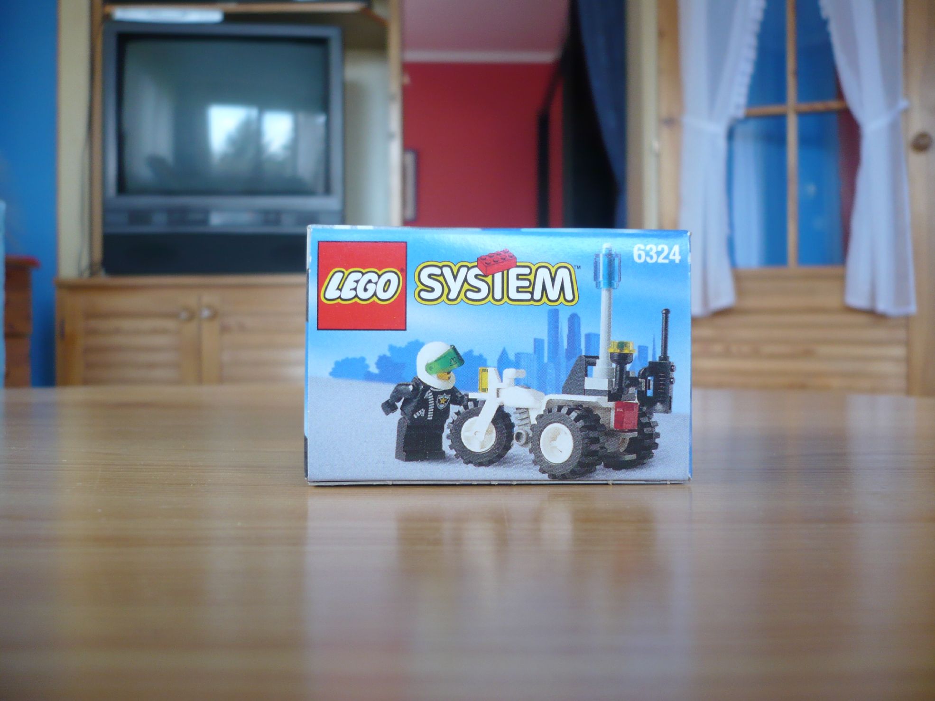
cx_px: 468
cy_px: 350
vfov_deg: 40.7
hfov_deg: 52.6
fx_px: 945
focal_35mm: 35
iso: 100
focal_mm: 5.8
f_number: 2.8
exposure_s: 1/25
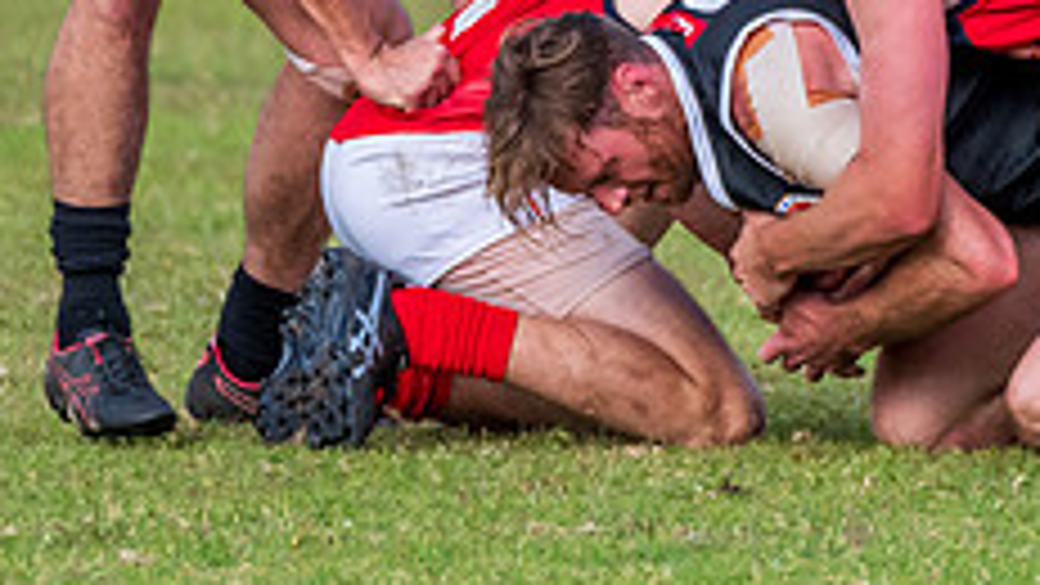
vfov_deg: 0.7
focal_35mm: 1682
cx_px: 873
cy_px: 42
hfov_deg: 1.3
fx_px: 46389
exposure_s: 1/1250
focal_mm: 420
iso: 800
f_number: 7.1
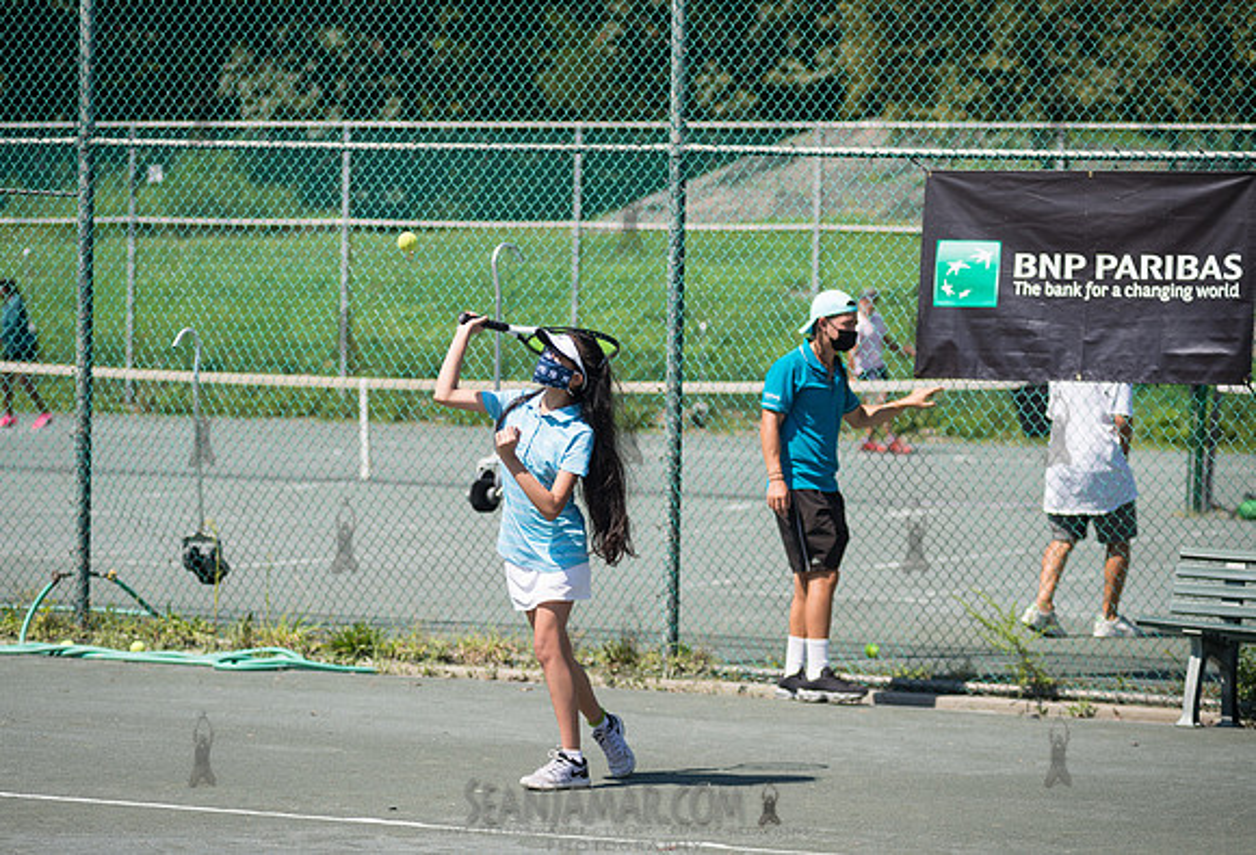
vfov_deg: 9.8
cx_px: 553
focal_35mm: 143
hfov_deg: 14.3
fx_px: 5009
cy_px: 461
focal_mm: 120
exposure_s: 1/1250
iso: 125
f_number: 4
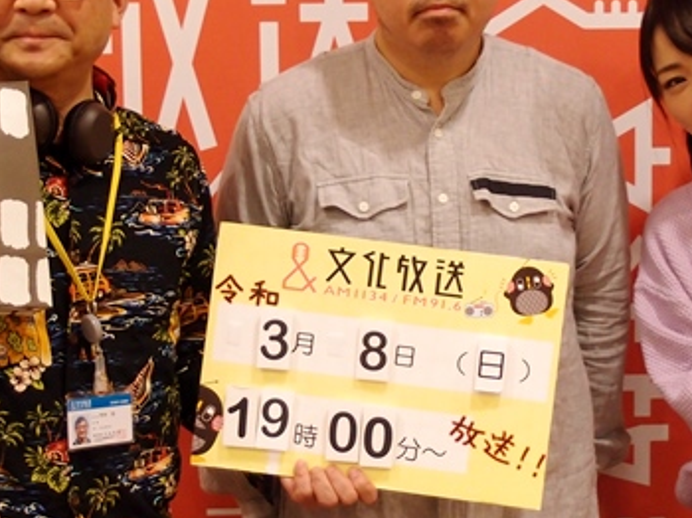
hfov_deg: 26.0
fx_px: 1498
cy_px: 281
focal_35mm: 75
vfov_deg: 19.6
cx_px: 407
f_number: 2
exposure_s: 1/50
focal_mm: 8.99
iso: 200
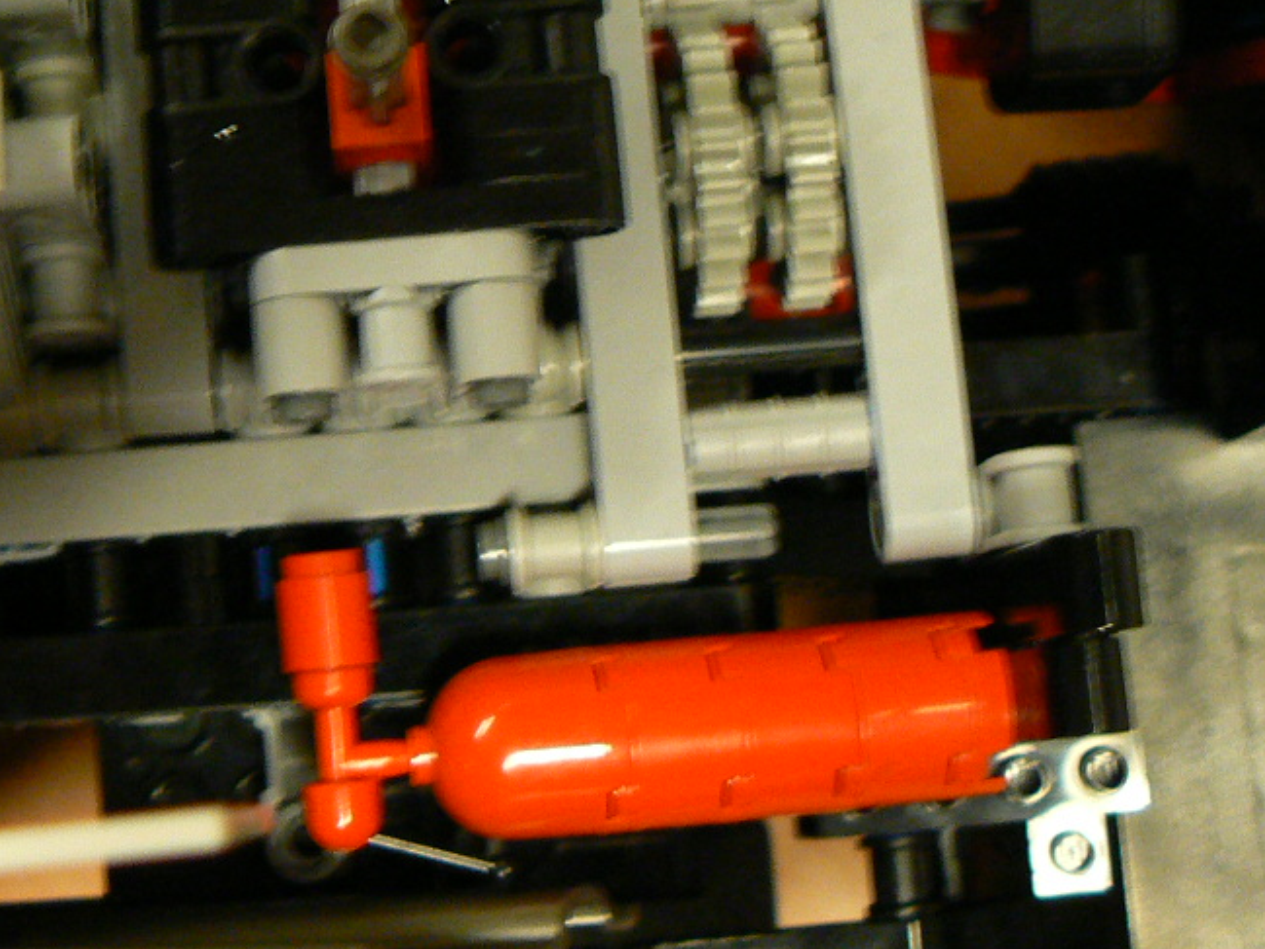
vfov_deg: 20.0
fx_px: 2668
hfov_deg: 26.5
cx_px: 402
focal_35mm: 73
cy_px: 210
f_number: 2.8
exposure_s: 1/13
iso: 200
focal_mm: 6
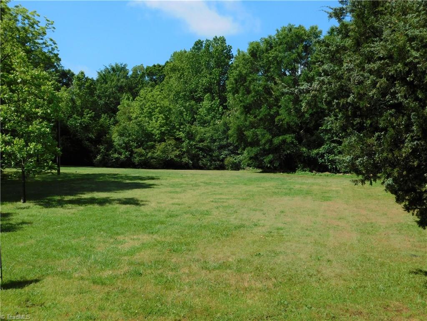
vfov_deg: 39.7
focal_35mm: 36
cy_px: 160
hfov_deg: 51.4
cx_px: 214
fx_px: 444
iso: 125
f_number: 3.5
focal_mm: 6.3
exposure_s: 1/1250
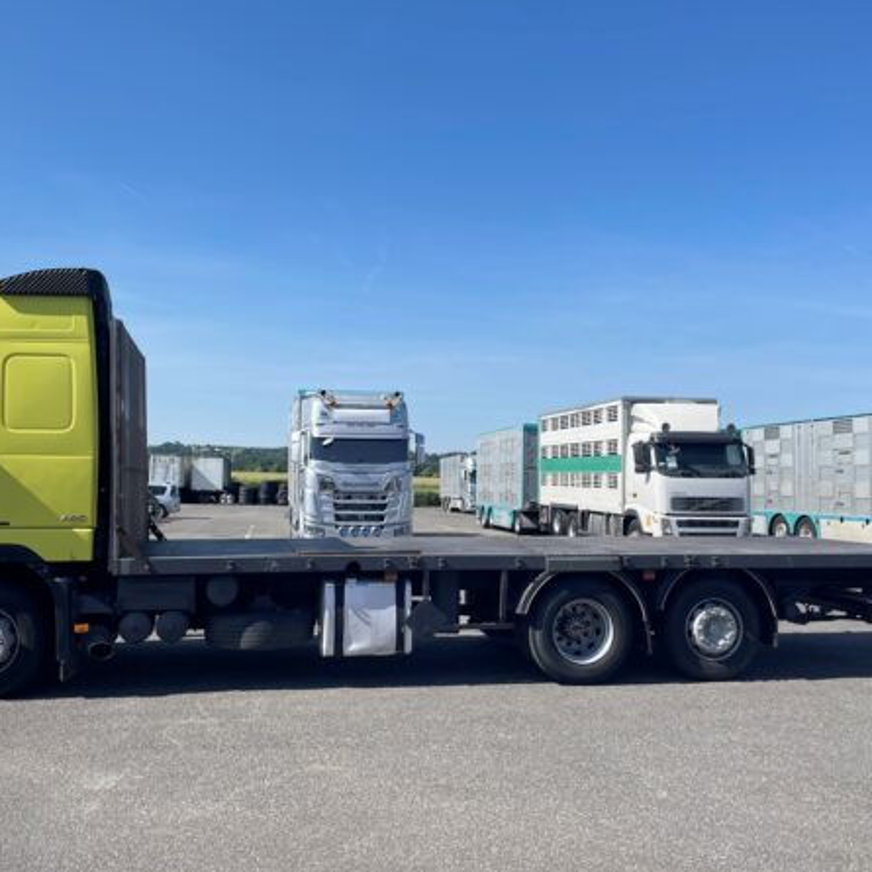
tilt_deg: +3.8
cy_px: 433
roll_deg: -0.7
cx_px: 394
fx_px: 883
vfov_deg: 52.5
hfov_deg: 52.4
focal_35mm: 31
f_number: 1.6
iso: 32
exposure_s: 1/3610
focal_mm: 4.2
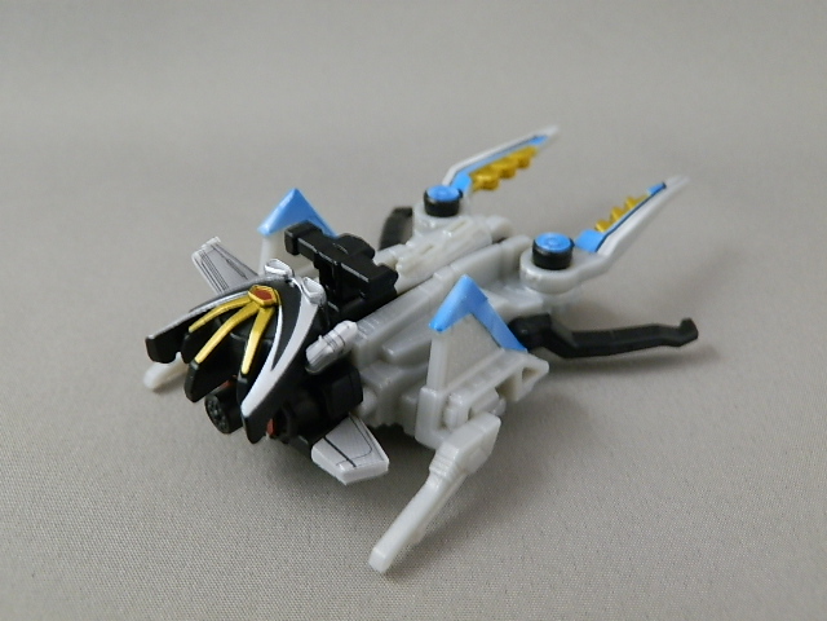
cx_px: 414
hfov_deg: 54.0
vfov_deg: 41.8
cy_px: 310
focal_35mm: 34
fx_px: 812
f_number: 3.5
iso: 200
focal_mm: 6.17
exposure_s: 1/8
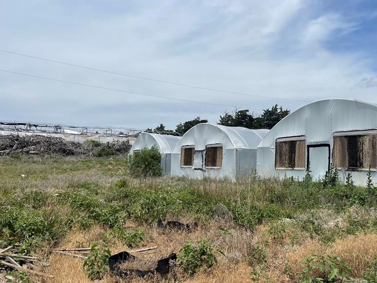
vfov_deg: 40.7
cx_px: 251
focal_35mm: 35
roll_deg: -2.3
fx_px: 381
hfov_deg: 51.6
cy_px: 139
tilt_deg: +4.1
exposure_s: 1/6993
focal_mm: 5.1
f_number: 1.6
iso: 32
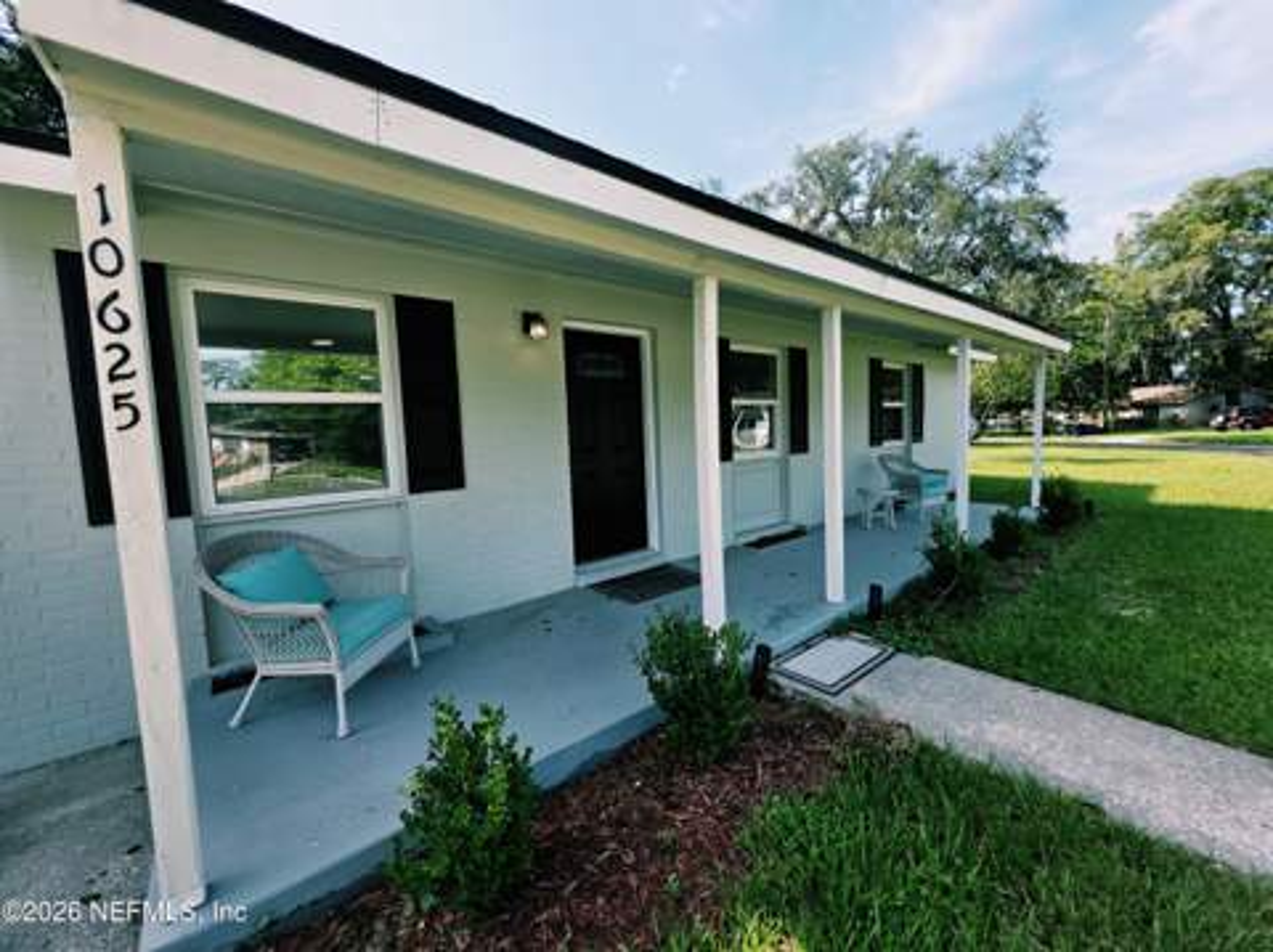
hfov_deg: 106.2
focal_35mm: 13
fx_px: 478
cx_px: 636
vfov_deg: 89.8
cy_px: 476
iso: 40
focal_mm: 2.2
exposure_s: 1/1000
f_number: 1.9
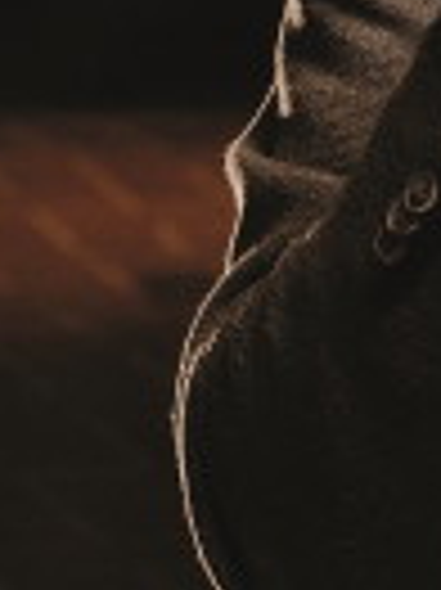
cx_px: 1048
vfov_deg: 5.1
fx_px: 6567
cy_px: -95
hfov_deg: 3.8
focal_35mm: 386
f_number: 6.3
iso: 800
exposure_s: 1/50
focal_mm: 70
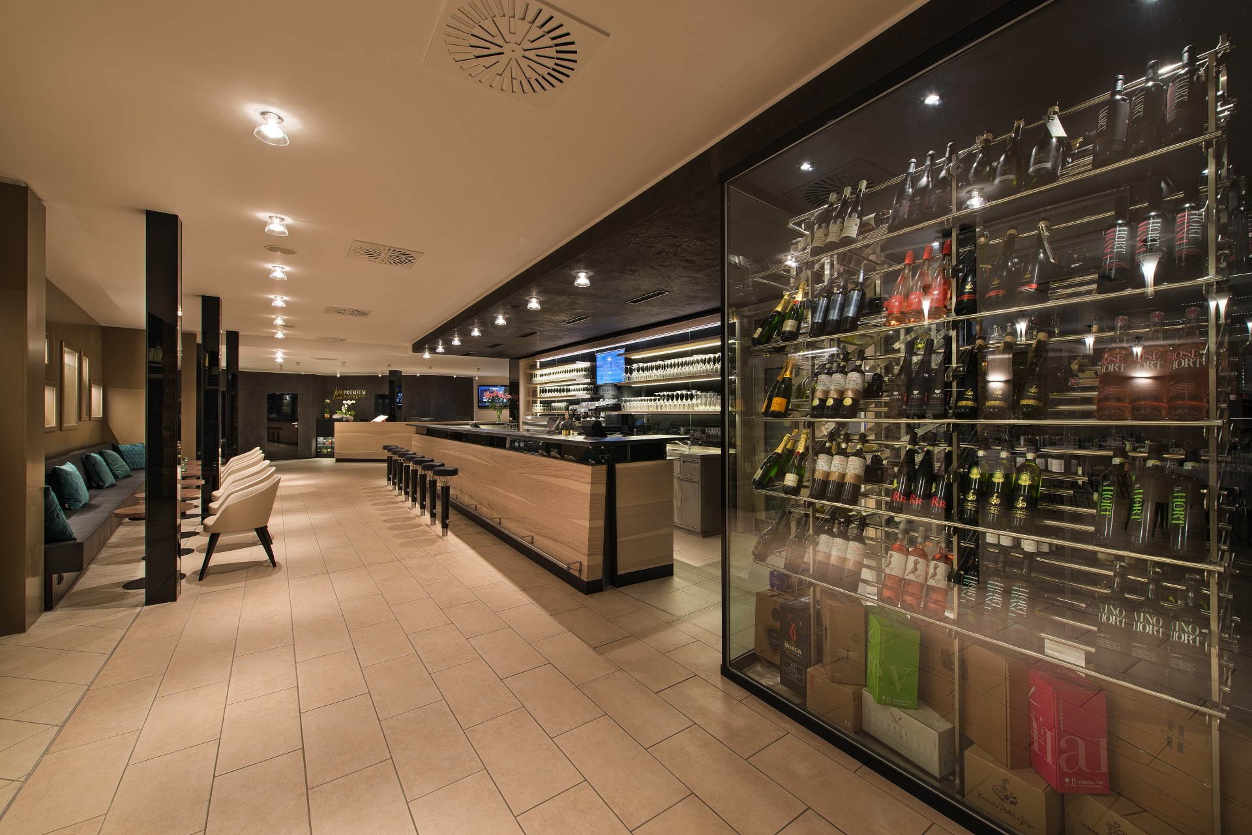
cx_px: 626
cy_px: 418
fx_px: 487
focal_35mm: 14
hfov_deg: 104.2
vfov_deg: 81.2
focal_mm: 14
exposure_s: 6
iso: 100
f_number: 8
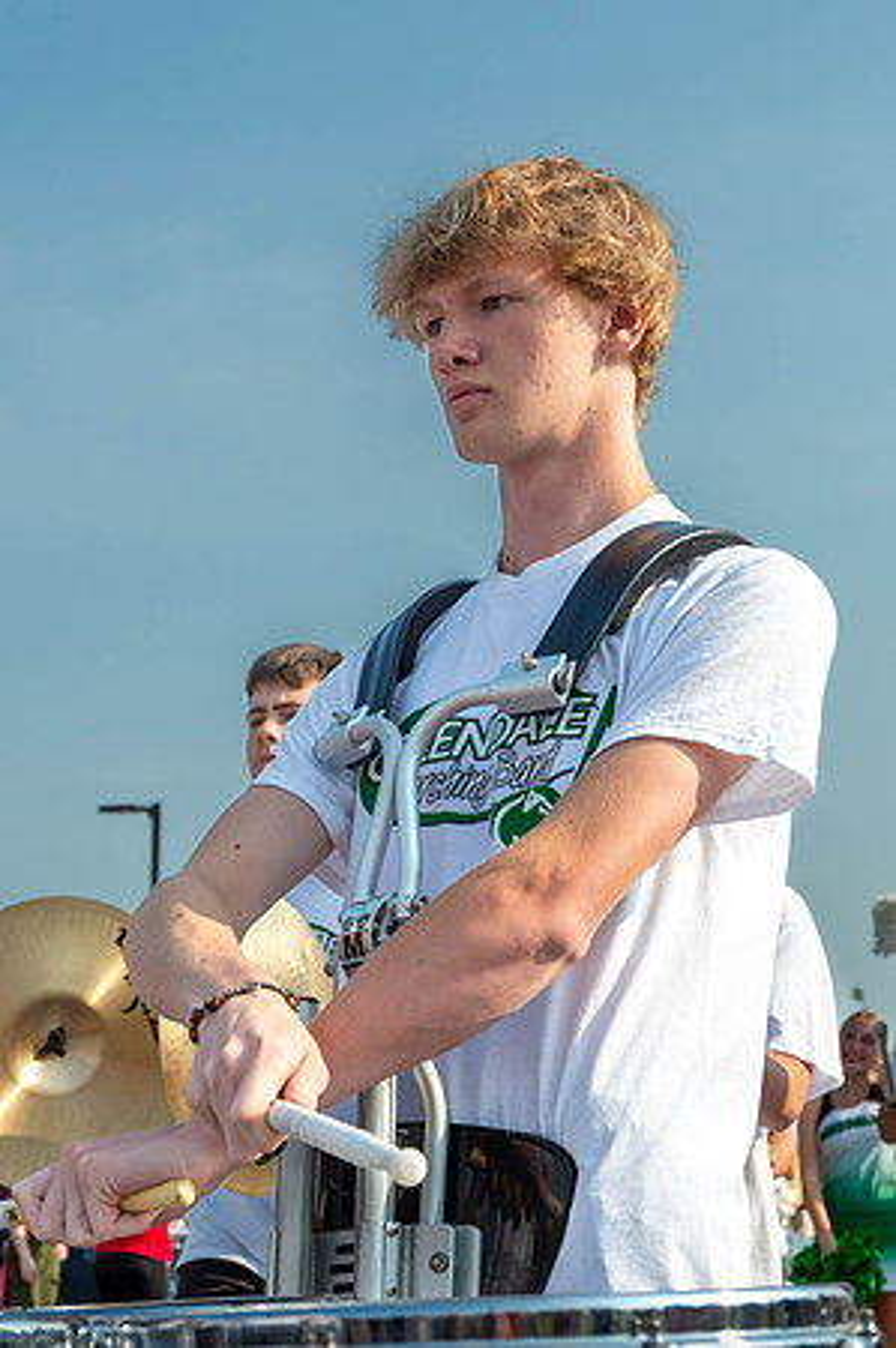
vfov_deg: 27.1
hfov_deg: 18.2
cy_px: 677
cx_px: 517
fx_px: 2803
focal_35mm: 75
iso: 1250
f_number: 13
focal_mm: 48
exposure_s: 1/2000
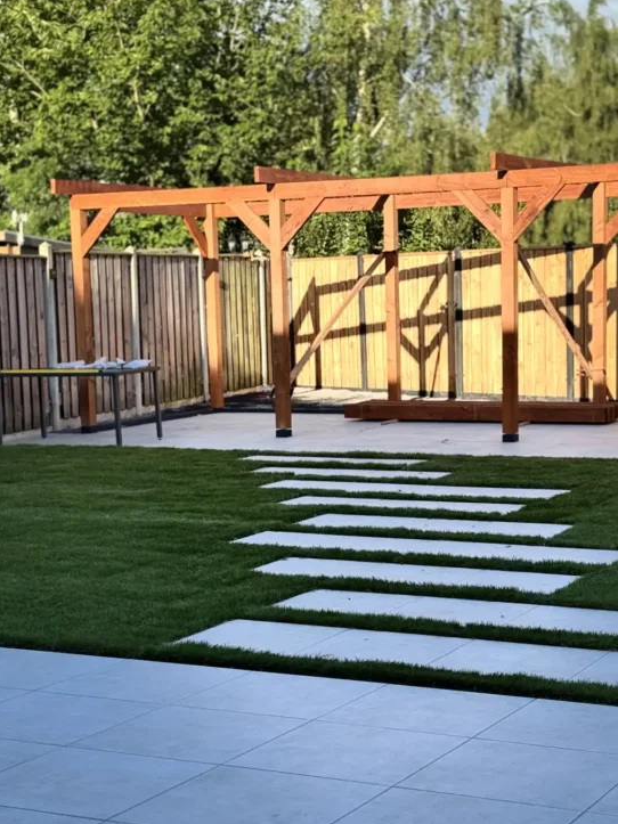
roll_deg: +0.6
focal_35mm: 68
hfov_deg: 21.6
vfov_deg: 28.5
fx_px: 1619
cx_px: 381
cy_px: 489
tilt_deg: -5.8
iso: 64
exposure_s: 1/1524
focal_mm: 6.76
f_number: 1.78
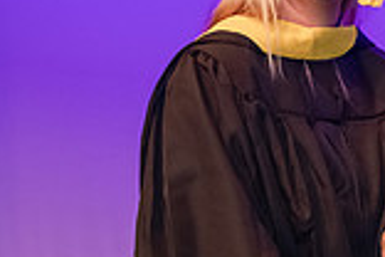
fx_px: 2780
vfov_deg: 5.3
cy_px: 209
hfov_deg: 7.8
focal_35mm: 260
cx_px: 518
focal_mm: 70
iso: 3200
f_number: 4
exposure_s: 1/200
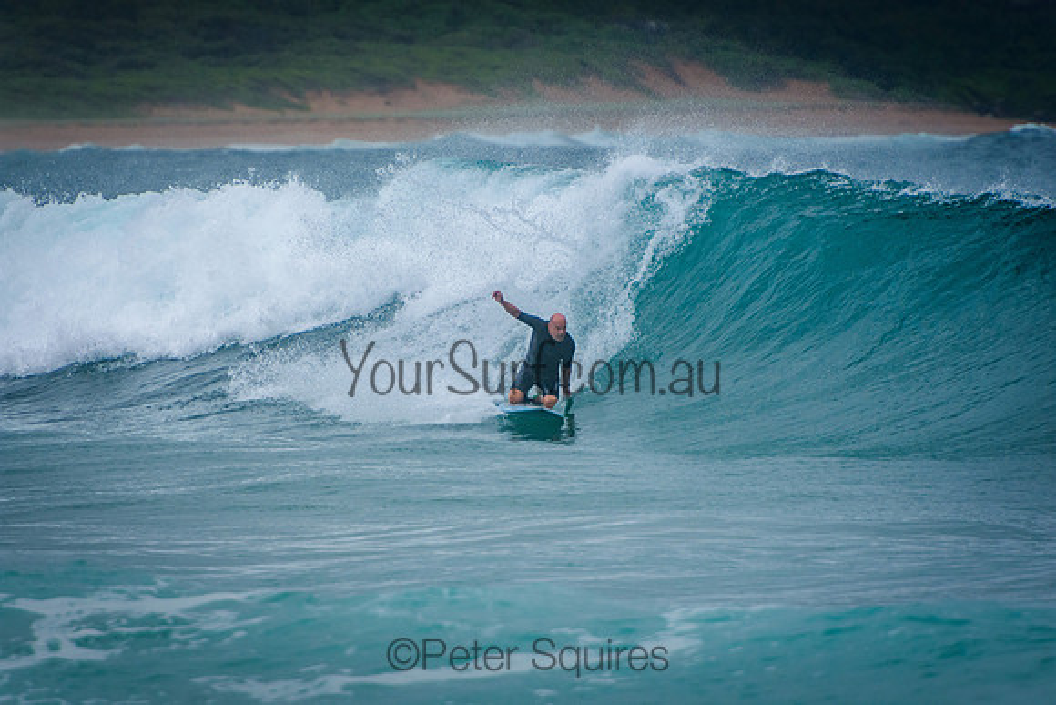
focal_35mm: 600
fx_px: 17603
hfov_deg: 3.4
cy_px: 352
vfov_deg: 2.3
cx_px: 528
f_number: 5.6
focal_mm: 400
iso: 500
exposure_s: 1/2000
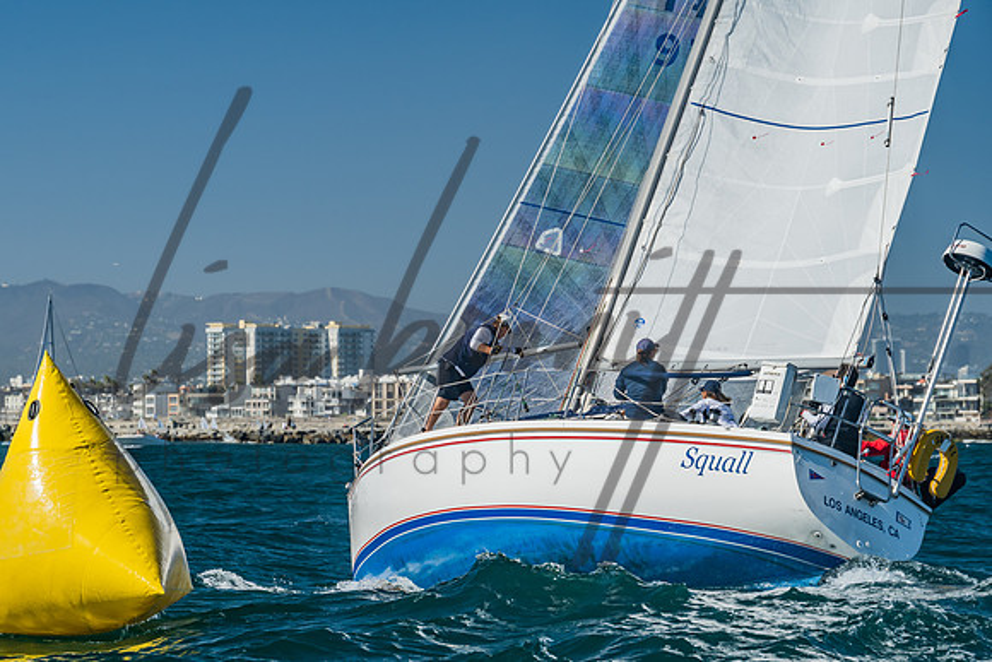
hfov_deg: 12.3
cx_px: 369
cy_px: 469
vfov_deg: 8.2
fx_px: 4618
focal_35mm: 168
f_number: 6.3
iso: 160
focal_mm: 115
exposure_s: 1/500
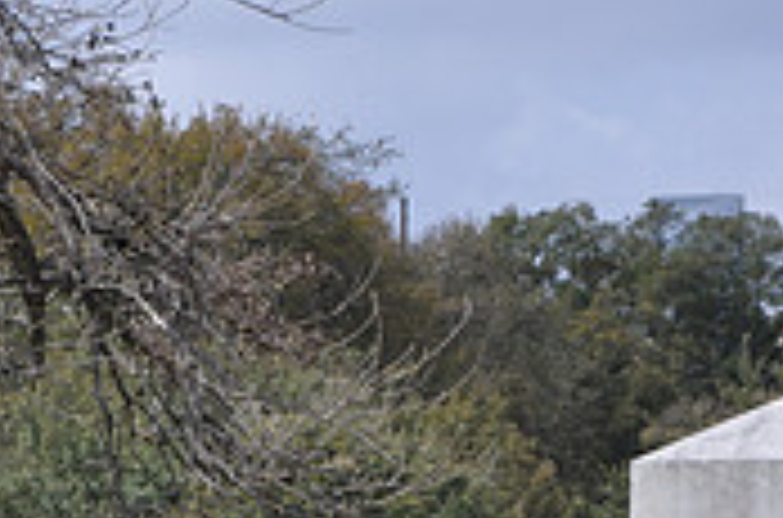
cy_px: 854
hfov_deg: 8.3
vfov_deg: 5.4
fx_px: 5423
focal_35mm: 250
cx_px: 392
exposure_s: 1/250
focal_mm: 50
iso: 200
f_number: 8
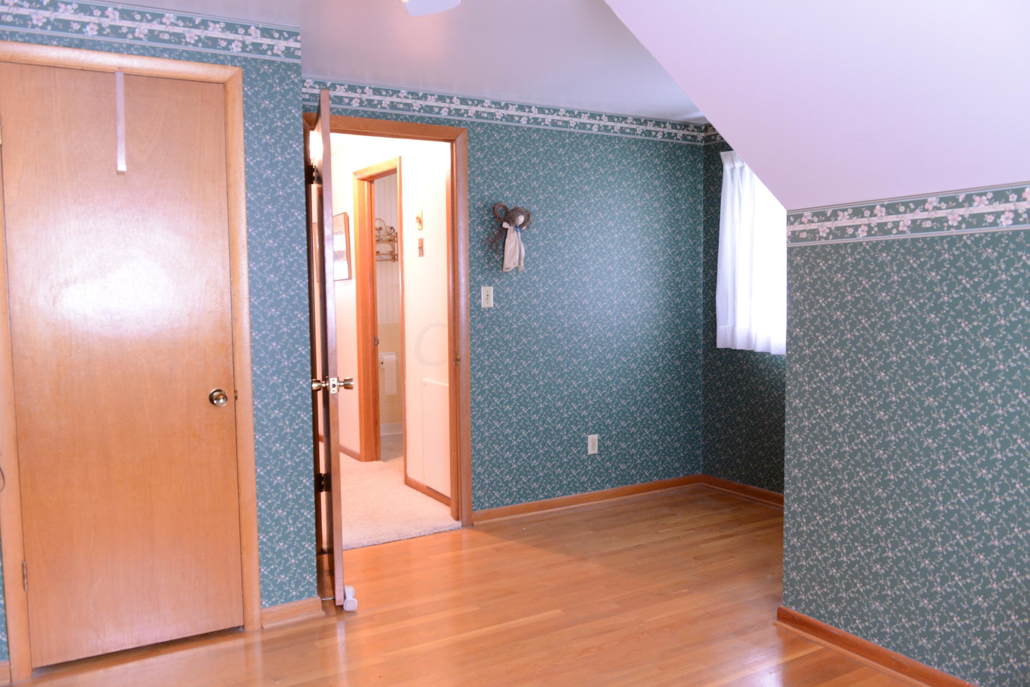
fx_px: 830
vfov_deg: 45.0
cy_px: 344
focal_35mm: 29
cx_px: 515
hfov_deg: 63.6
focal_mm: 29
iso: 2500
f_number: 5.6
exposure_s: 1/10
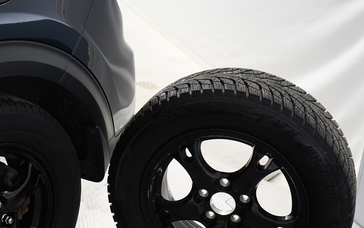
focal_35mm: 61
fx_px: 605
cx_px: 120
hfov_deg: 33.2
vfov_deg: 20.9
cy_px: 195
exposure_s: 1/40
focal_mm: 28
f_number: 3.5
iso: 640
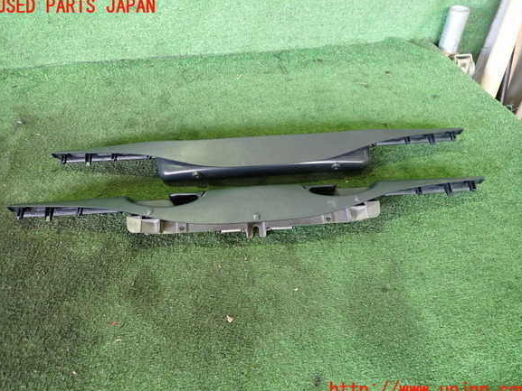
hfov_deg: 67.3
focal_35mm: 26
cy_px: 199
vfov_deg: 53.1
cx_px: 262
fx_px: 392
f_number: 2
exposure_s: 1/30
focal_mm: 4.5
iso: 400
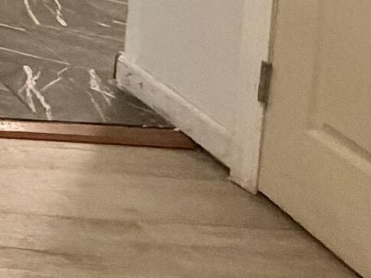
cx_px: -543
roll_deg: -1.6
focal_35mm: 86
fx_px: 922
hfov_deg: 14.3
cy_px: -334
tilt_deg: -3.1
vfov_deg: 13.7
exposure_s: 1/60
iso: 500
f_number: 2.2
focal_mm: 2.22
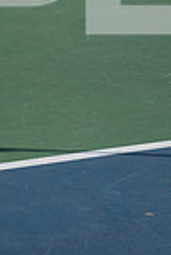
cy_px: -144
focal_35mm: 157
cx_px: -55
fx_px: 1113
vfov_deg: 12.3
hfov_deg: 8.6
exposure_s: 1/250
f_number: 8
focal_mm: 50
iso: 100
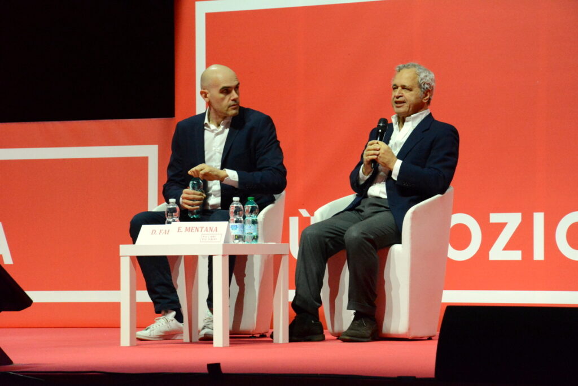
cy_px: 193
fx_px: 2529
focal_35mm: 158
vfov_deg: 8.7
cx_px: 289
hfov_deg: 13.0
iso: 5000
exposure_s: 1/125
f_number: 9
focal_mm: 105
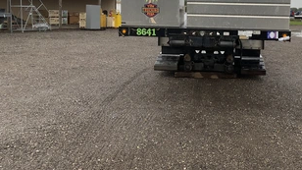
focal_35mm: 41
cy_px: 28
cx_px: 194
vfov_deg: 28.2
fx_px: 328
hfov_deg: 48.8
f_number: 1.8
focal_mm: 3
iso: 25
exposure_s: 1/534
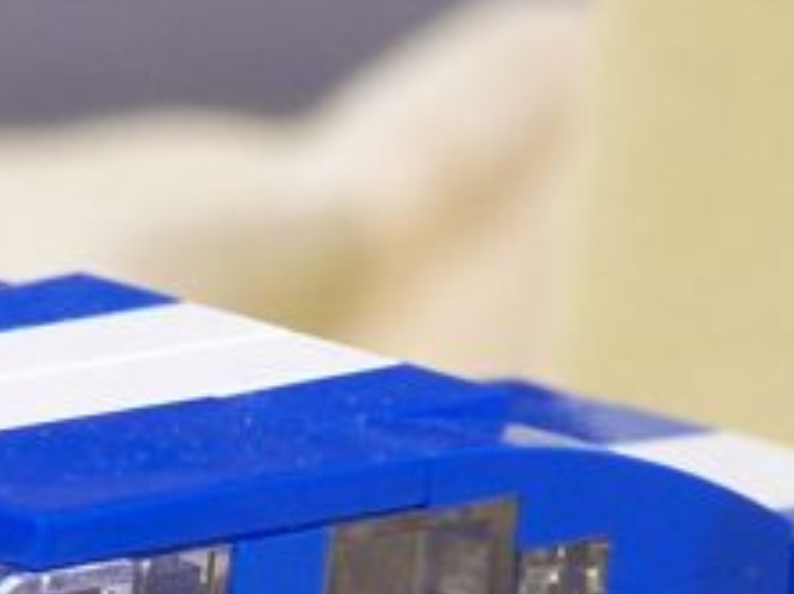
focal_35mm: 872
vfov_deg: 1.7
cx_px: -250
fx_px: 19980
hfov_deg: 2.3
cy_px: 963
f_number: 3.2
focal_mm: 31.3
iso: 80
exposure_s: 1/4
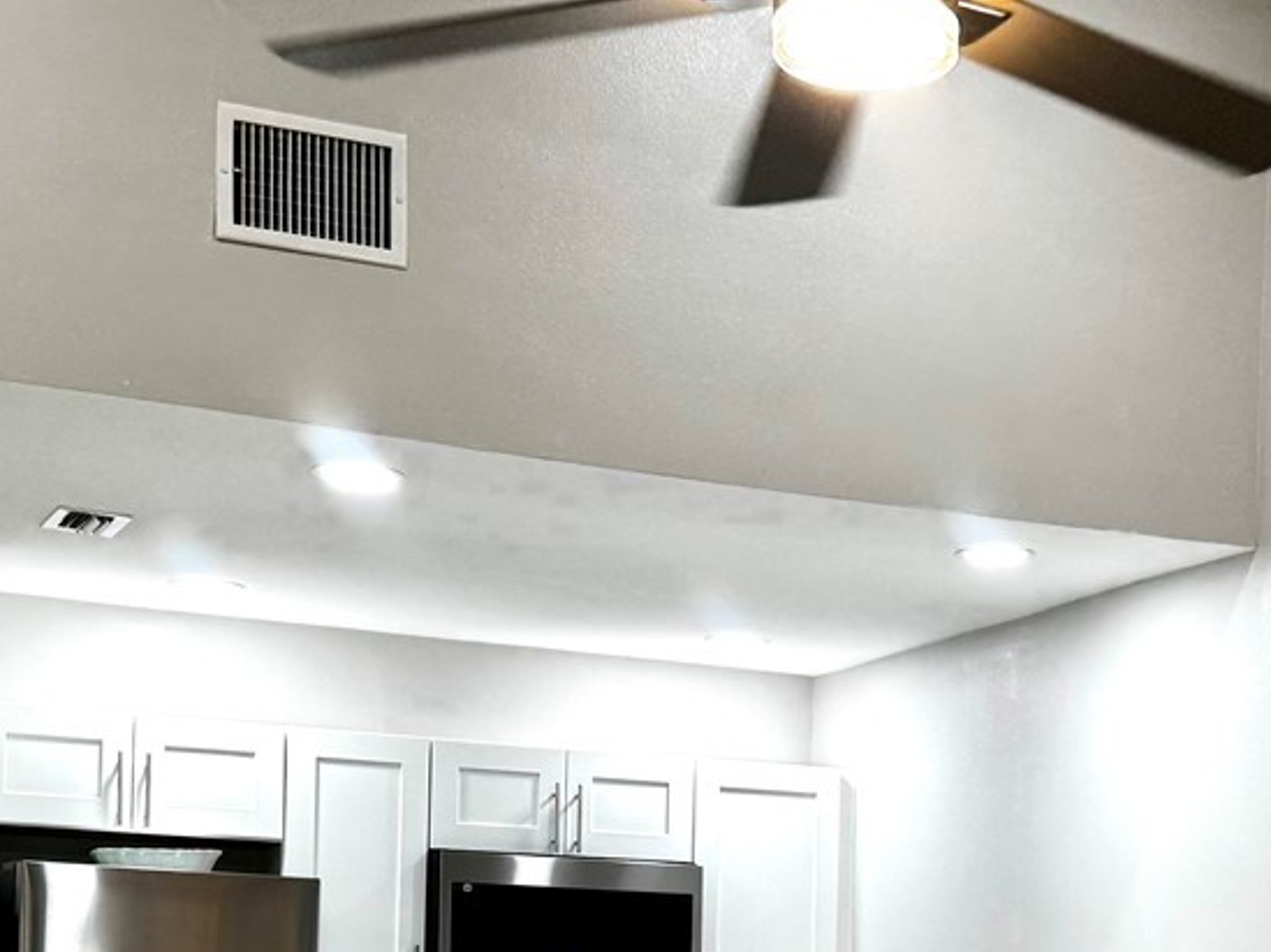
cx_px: 870
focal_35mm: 70
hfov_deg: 27.6
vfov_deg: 20.2
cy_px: 1001
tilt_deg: +0.2
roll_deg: -1.7
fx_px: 2569
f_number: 1.78
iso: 125
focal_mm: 6.76
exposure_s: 1/120
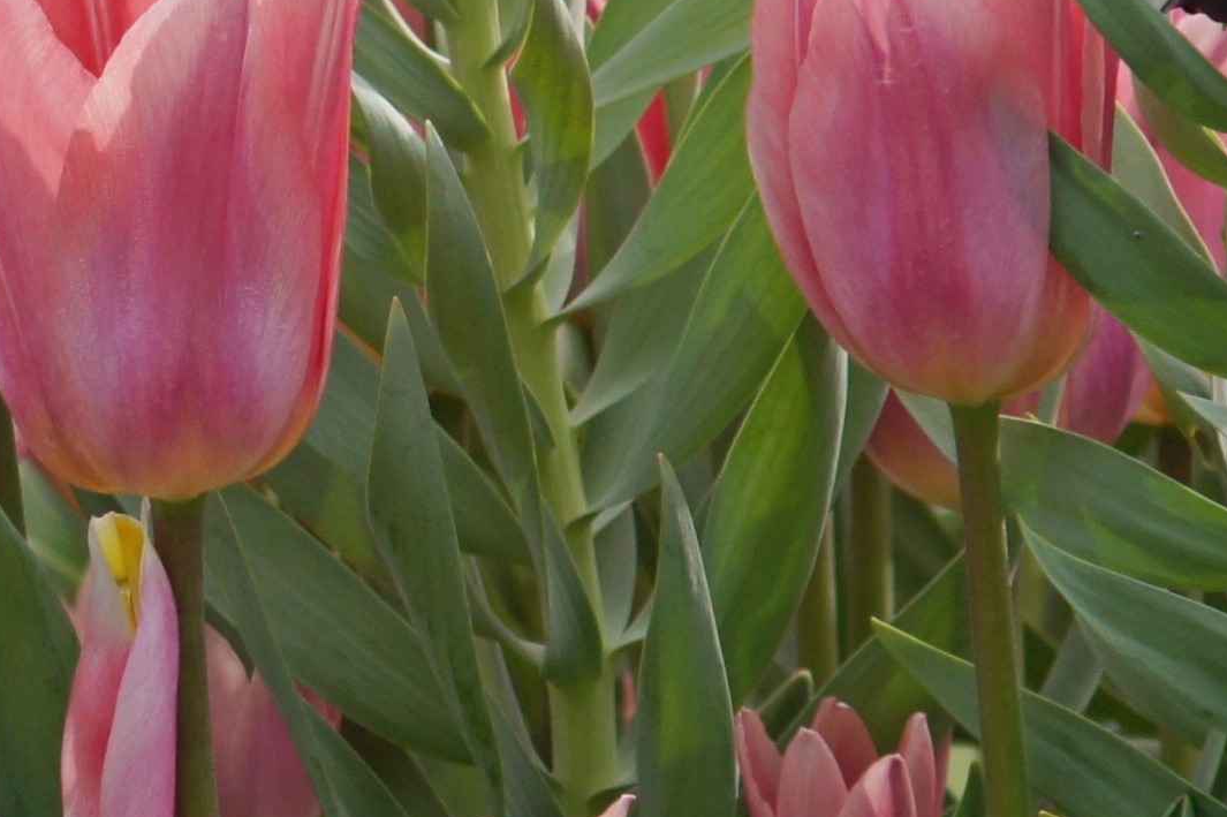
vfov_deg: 1.6
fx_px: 28649
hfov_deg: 2.4
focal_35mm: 841
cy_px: 400
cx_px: -778
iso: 200
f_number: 5.6
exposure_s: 1/400
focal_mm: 130
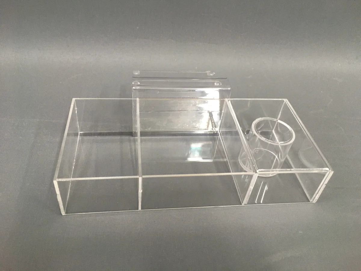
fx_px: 302
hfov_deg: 61.7
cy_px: 136
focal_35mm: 29
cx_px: 180
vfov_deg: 48.2
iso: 160
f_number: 2.2
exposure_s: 1/33
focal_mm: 4.15
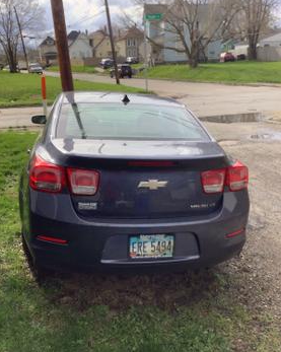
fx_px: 344
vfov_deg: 54.2
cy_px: 189
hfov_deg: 44.5
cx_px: 141
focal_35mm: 33
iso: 25
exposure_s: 1/326
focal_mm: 3.3
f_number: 2.4
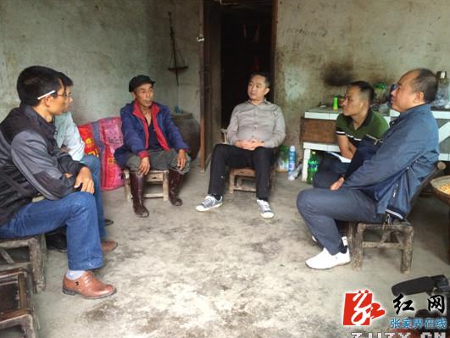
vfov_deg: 46.8
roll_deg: -0.6
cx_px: 226
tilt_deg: -14.4
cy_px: 171
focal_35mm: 30
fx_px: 390
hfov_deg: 59.9
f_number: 2.2
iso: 320
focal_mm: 4.15
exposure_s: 1/30
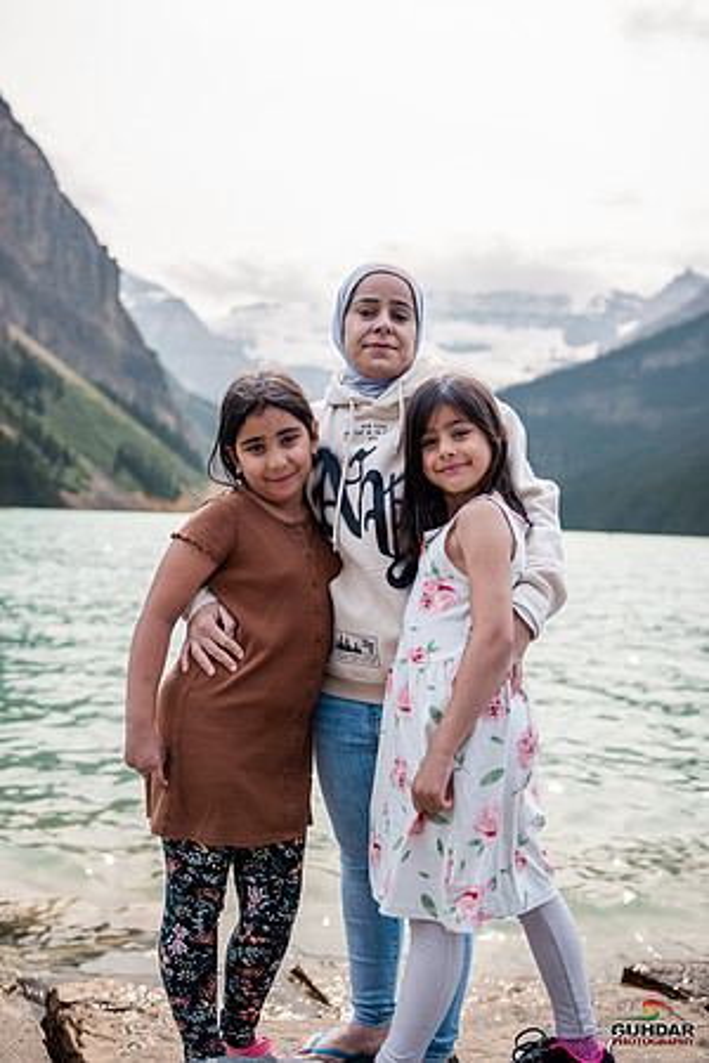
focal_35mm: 35
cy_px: 532
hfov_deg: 37.9
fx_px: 1034
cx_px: 354
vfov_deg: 54.4
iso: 200
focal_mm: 35
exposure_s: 1/3200
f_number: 2.5
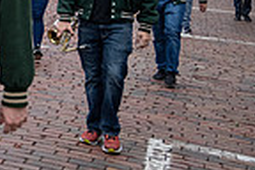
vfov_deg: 13.6
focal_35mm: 97
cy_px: -50
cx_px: -214
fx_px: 687
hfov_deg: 17.0
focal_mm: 24
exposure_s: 1/1600
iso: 1000
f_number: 4
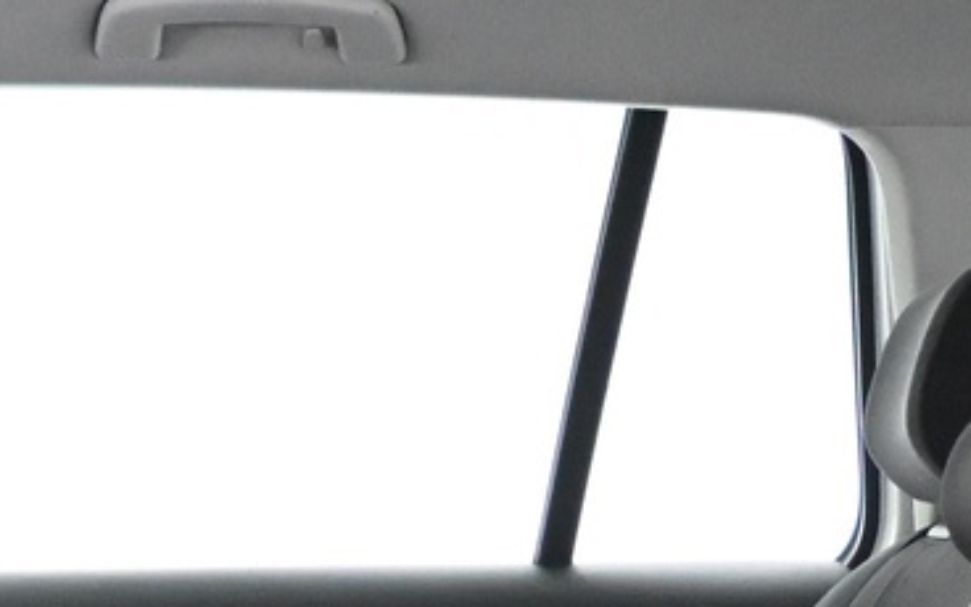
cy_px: 1013
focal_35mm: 121
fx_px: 3202
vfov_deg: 10.3
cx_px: -29
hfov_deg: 16.8
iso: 5600
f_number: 3.5
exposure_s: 1/60
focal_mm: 18
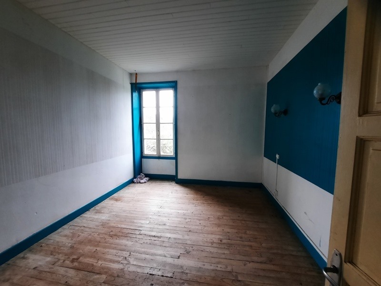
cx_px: 190
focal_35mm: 13
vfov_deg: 89.9
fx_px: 143
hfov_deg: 106.2
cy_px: 143
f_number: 2.2
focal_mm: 1.74
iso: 200
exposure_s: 1/25
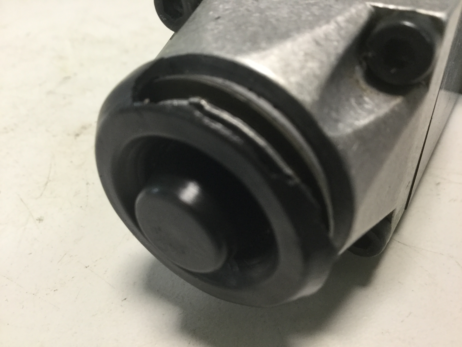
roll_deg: +5.2
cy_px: 174
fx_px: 414
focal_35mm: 31
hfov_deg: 58.4
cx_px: 231
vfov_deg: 45.4
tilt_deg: -41.4
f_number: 2.4
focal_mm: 3.3
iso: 100
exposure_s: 1/30
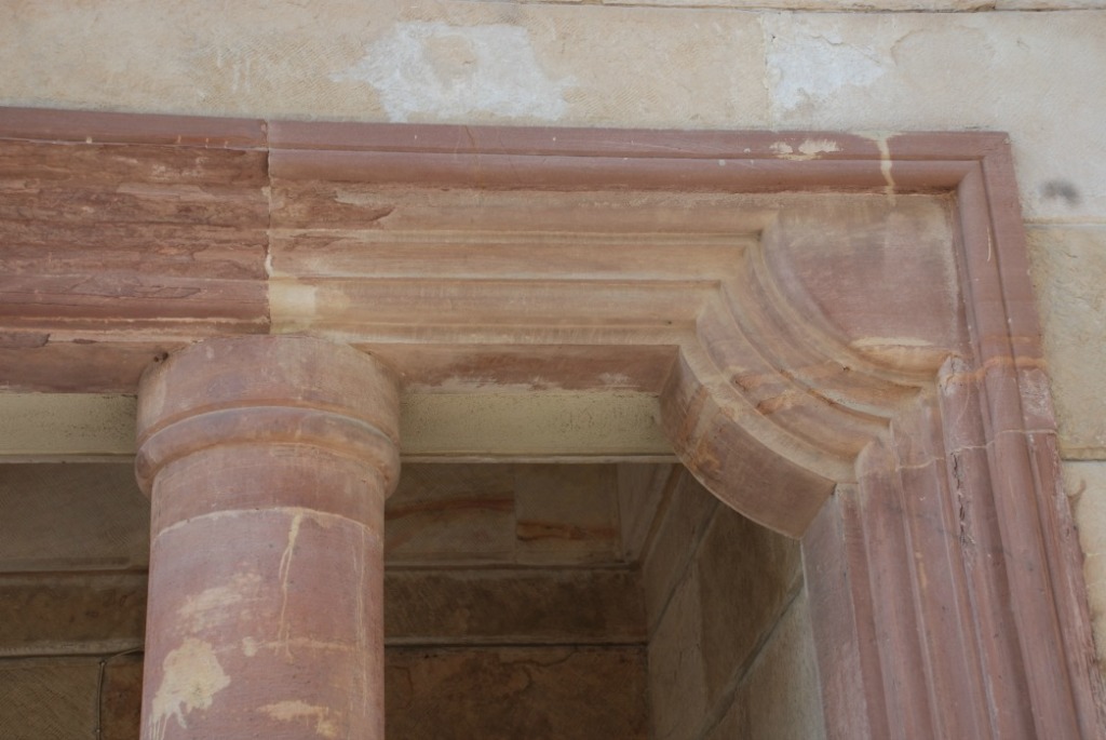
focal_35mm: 60
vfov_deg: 22.7
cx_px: 553
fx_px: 1845
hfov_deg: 33.4
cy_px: 370
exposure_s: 1/125
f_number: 5.6
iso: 180
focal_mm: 40
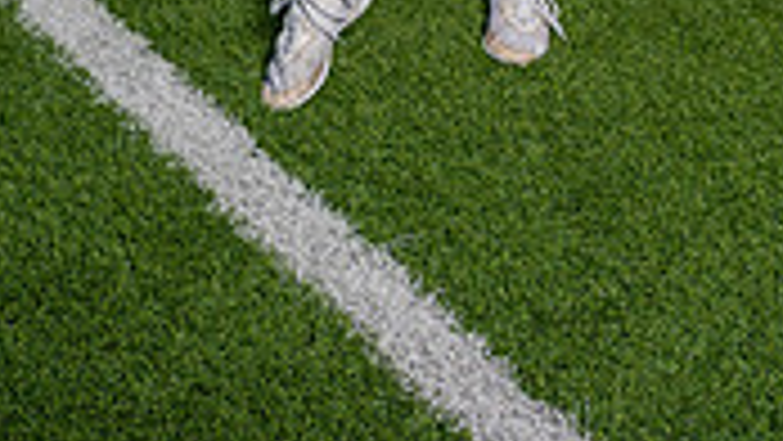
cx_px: 513
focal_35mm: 95
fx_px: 1973
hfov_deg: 22.4
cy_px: -554
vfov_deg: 11.1
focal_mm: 35
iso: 400
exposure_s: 1/250
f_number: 4
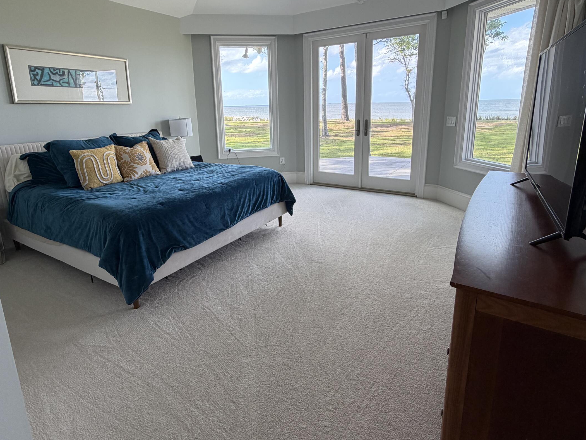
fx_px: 339
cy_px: 182
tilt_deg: -13.4
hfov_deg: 81.7
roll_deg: +1.9
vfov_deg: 65.5
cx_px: 279
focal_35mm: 20
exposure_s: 1/121
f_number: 2.2
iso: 80
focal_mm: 2.22
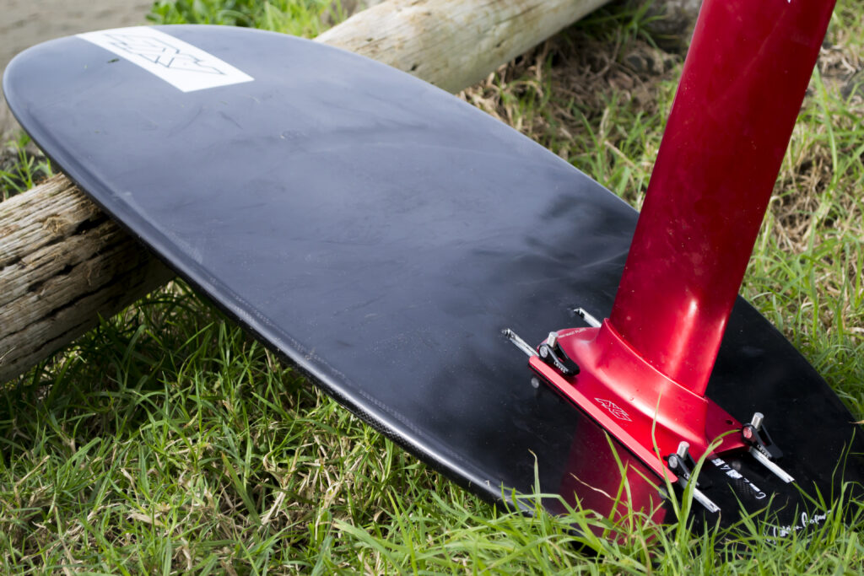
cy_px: 288
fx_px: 1980
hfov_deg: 24.6
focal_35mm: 82
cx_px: 432
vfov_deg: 16.6
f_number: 5.6
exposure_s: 1/400
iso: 200
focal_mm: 55
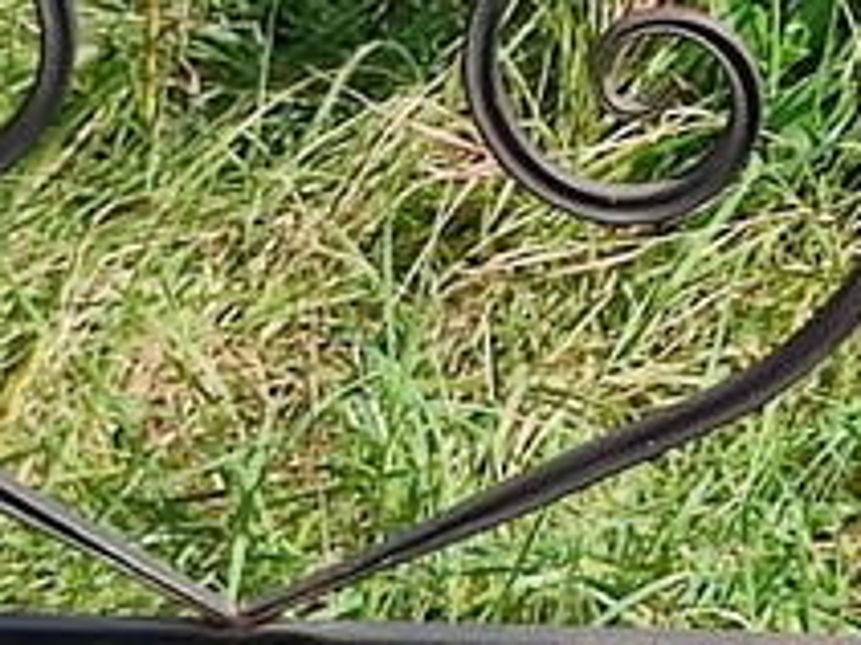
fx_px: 2362
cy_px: 143
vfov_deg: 15.5
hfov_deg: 19.8
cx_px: 943
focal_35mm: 95
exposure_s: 1/622
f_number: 1.9
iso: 50
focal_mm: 6.04
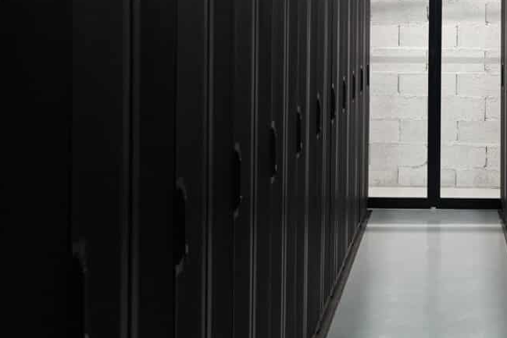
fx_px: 1000
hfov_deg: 27.6
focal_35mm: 71
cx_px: 435
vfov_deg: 18.8
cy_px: 17
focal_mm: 36
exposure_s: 1/80
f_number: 4.5
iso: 2000
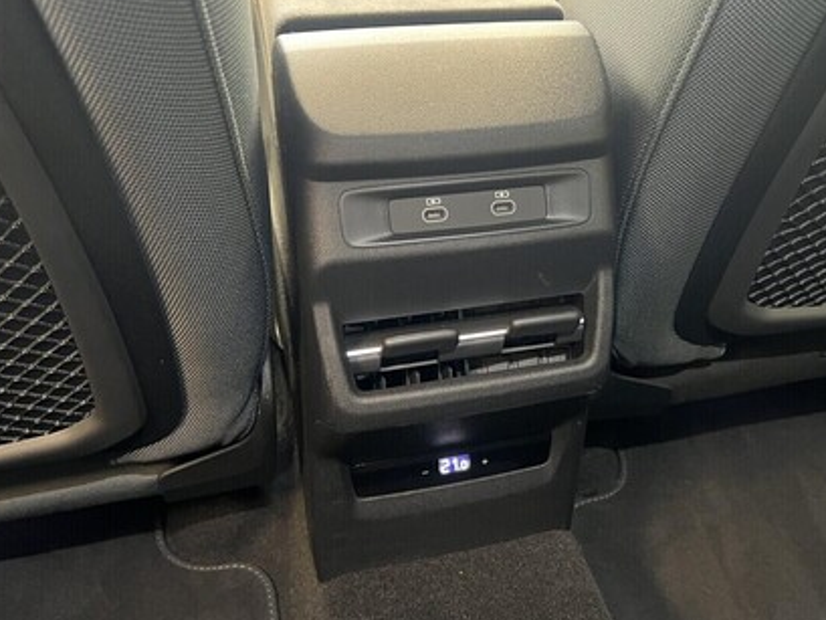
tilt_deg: -38.1
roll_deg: -4.7
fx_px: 835
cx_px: 497
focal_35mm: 35
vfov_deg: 40.7
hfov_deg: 52.2
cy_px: 308
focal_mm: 5.7
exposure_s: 1/30
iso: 500
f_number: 1.5
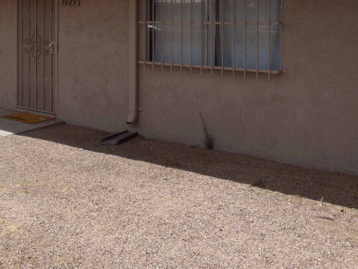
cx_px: 68
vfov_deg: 29.1
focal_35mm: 48
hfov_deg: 38.1
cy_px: 30
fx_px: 497
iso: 100
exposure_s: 1/2000
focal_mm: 3.58
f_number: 2.8
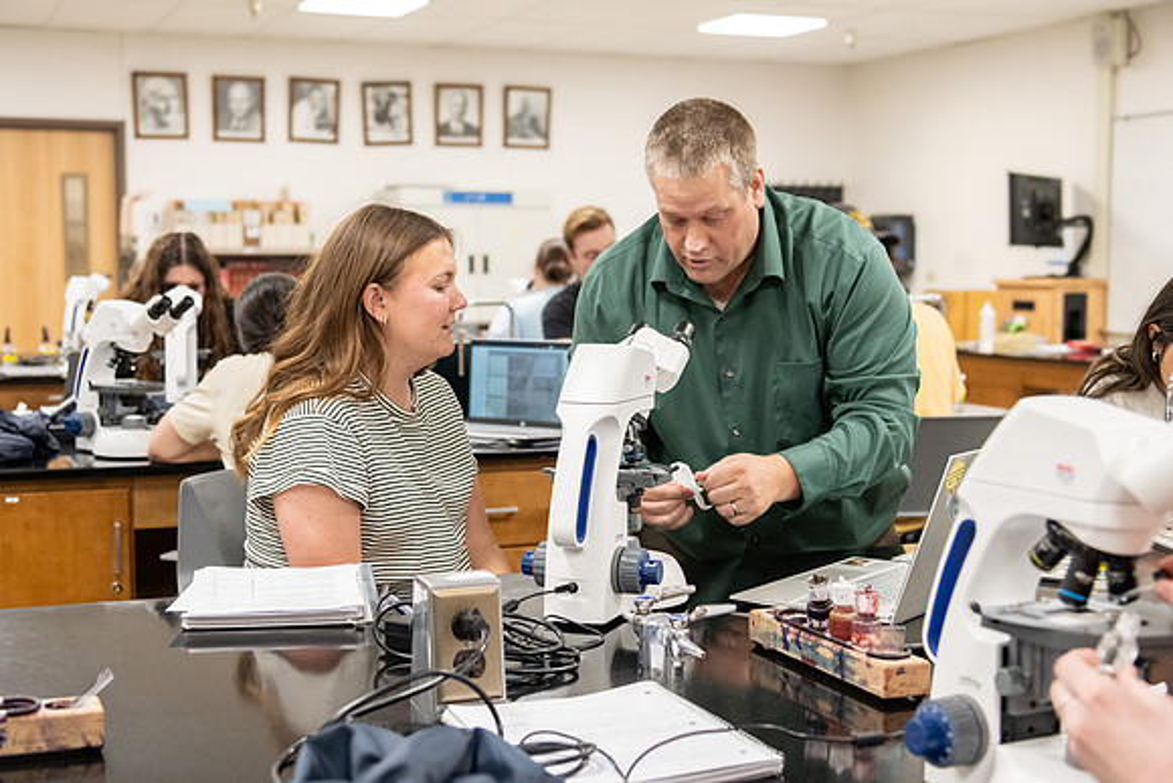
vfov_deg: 26.5
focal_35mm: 51
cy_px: 416
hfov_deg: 38.8
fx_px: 1664
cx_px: 570
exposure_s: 1/200
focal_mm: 48
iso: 2000
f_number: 4
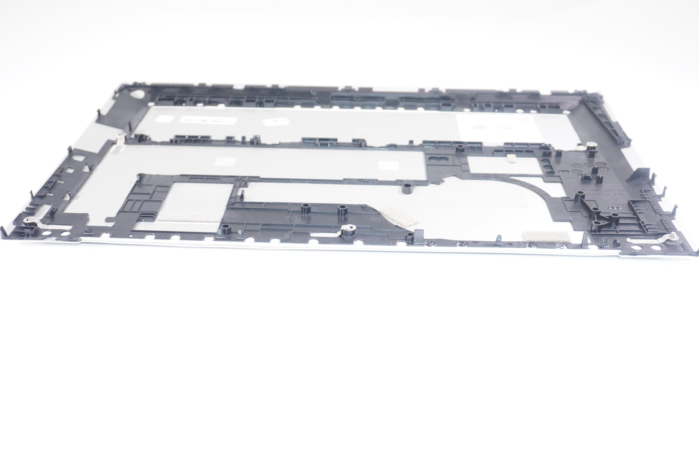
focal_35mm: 40
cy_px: 232
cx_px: 350
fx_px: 786
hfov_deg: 48.0
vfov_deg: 33.0
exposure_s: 1/160
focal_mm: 27
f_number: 5.6
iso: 640
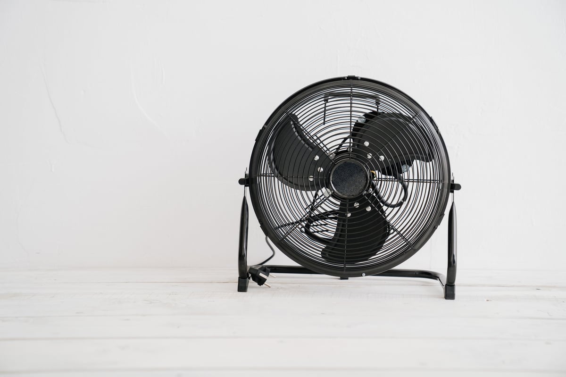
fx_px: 943
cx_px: 283
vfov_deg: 22.6
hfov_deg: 33.4
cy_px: 188
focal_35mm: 60
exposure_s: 1/160
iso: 250
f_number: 3.2
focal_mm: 60
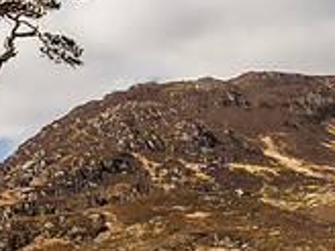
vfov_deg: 17.2
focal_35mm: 85
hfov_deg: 18.4
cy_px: 46
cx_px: -255
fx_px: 823
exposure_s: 1/250
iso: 200
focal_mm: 12
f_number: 7.1
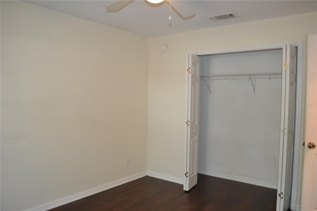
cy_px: 106
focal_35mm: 27
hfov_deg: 67.4
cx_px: 158
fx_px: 238
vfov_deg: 47.9
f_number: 3.5
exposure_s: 1/60
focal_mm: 18
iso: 1400
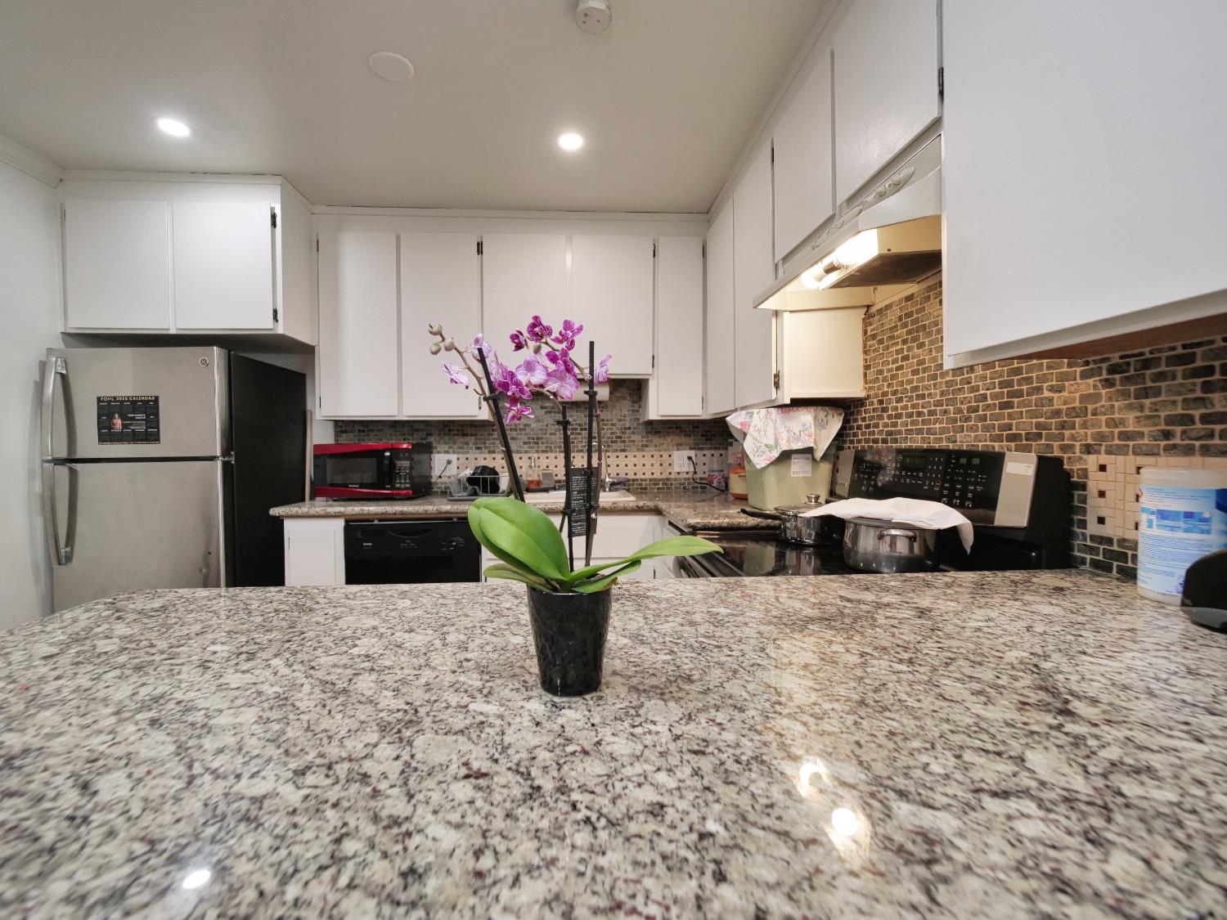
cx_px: 614
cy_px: 460
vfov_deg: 85.7
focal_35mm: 14
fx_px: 496
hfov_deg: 102.1
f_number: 3.5
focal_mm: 7
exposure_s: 1/160
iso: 800
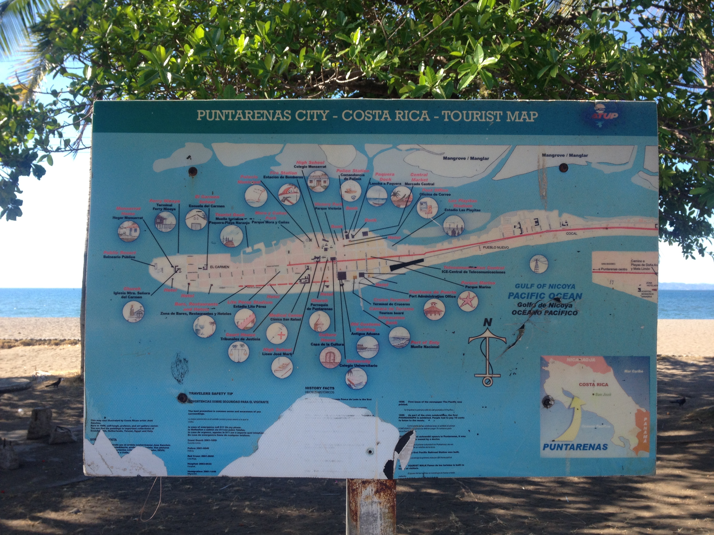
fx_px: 722
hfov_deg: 52.6
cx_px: 357
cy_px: 268
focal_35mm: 35
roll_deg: +0.3
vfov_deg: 40.7
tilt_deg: -1.1
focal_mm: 4.28
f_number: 2.4
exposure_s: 1/506
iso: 50
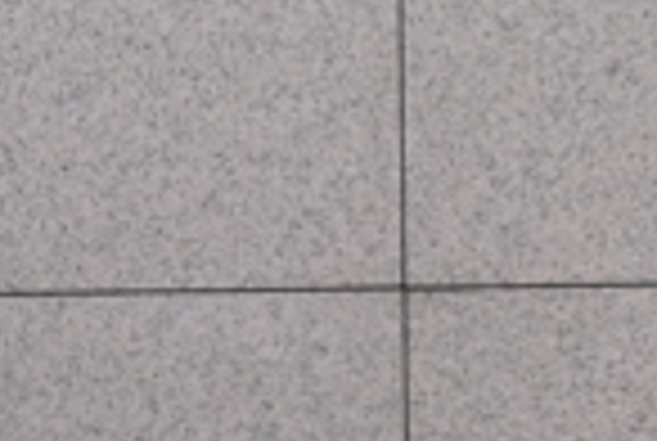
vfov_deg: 5.6
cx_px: 436
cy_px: 61
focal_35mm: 245
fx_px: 4480
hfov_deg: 8.4
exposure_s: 1/170
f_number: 5.6
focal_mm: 23
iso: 200
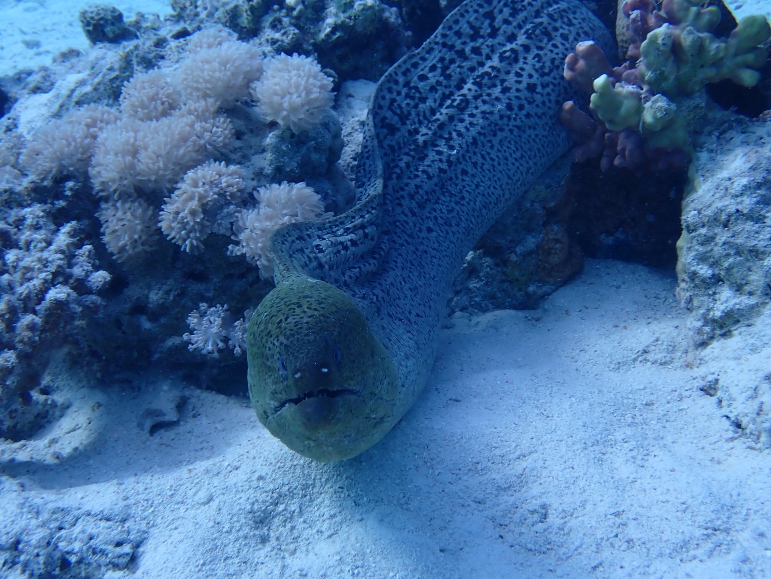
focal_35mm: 50
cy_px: 290
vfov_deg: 29.1
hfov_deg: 38.2
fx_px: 1114
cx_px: 386
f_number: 4.5
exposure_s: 1/200
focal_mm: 9.01
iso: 100
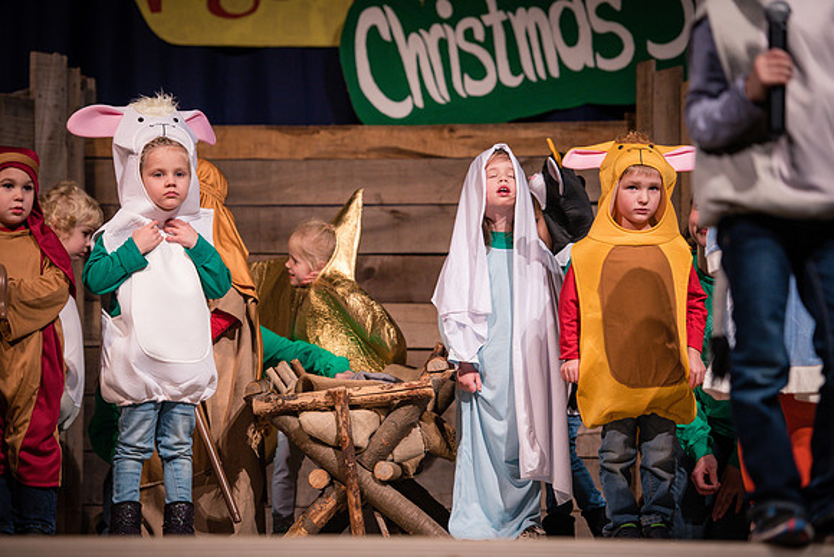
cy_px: 278
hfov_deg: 14.9
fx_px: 3189
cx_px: 417
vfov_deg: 10.0
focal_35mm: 138
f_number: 2.8
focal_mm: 135
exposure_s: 1/400
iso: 1600
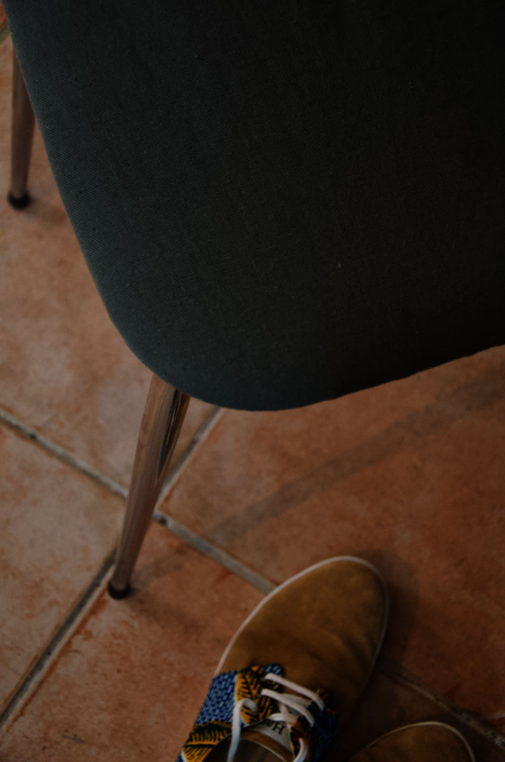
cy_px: 381
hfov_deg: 22.5
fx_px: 1268
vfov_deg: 33.5
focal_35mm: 60
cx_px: 252
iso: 3200
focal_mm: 40
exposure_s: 1/30
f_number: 4.5
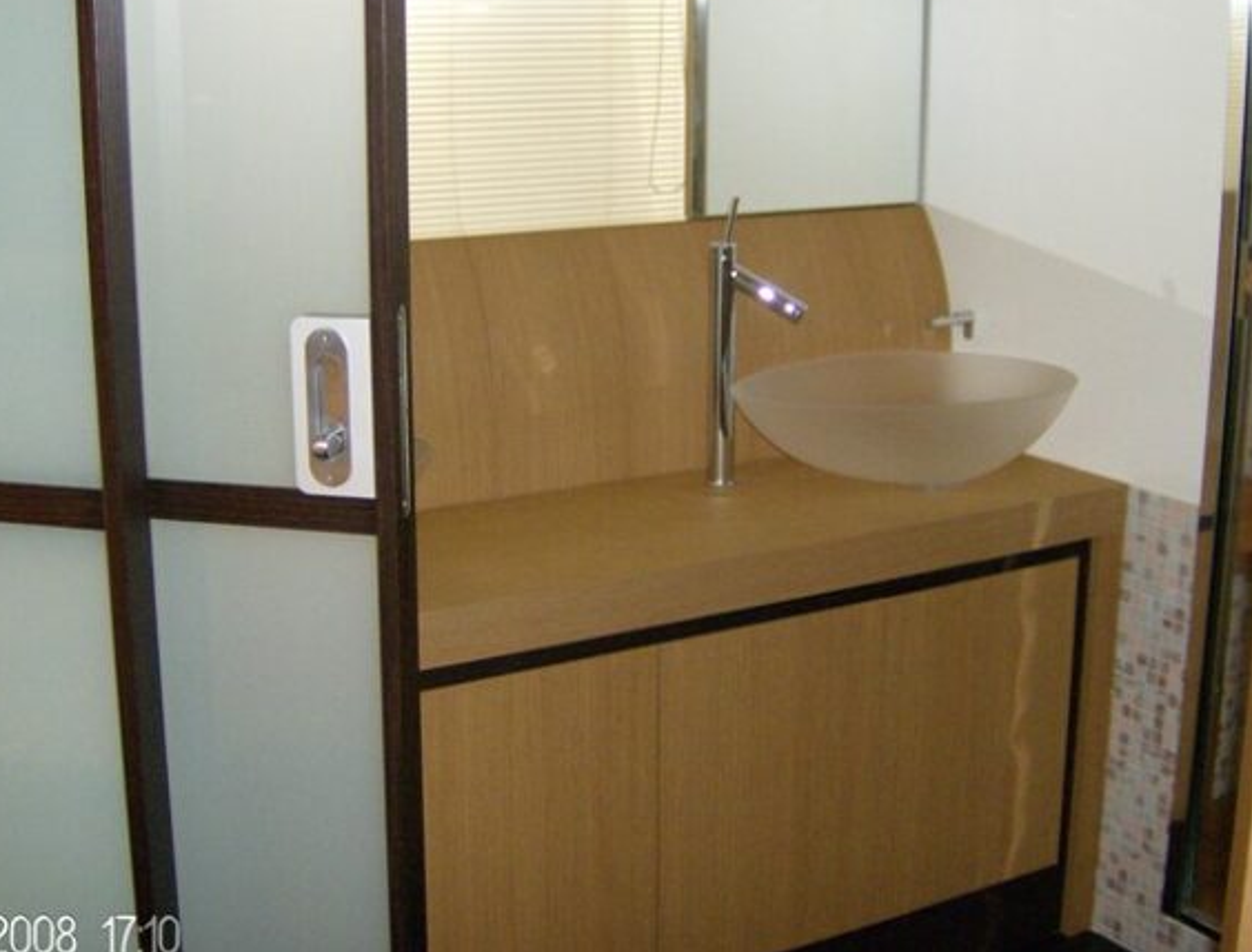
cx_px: 613
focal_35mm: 49
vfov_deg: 29.9
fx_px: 1781
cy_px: 435
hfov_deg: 38.7
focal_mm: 6
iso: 200
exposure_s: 1/60
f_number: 2.8
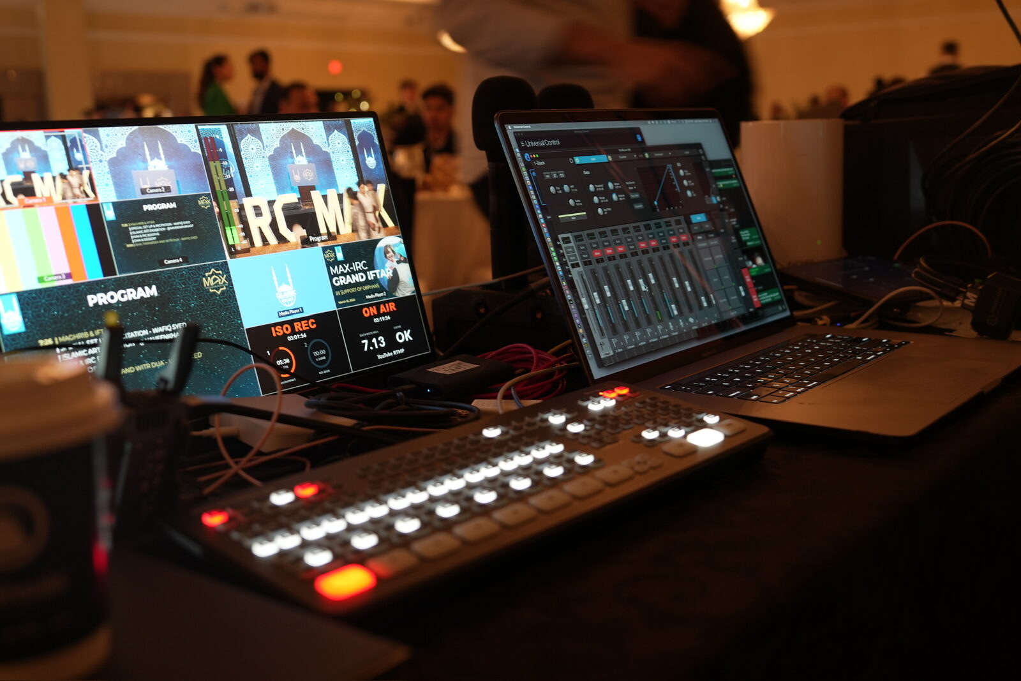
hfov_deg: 51.3
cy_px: 340
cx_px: 510
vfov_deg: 35.5
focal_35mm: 38
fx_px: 1064
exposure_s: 1/6
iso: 200
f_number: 2.8
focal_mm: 25
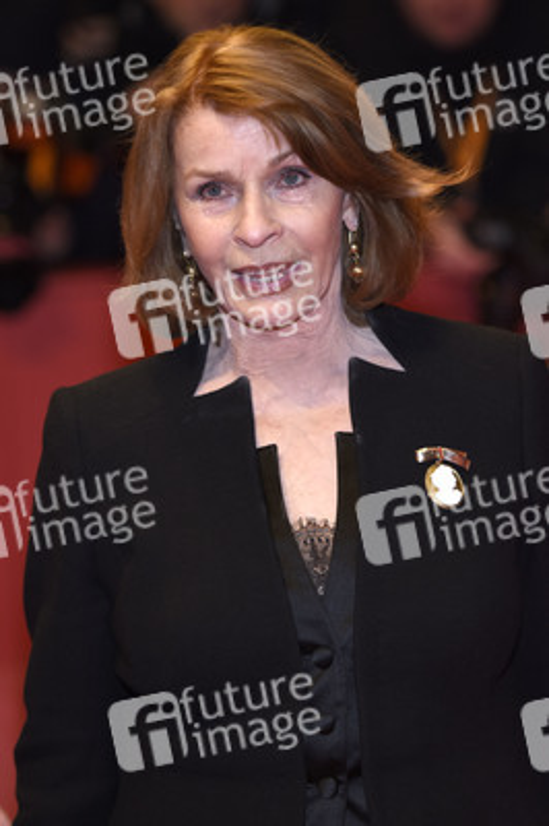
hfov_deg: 7.3
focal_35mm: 188
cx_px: 274
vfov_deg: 11.0
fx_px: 4296
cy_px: 413
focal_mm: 125
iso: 640
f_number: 3.2
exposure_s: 1/500
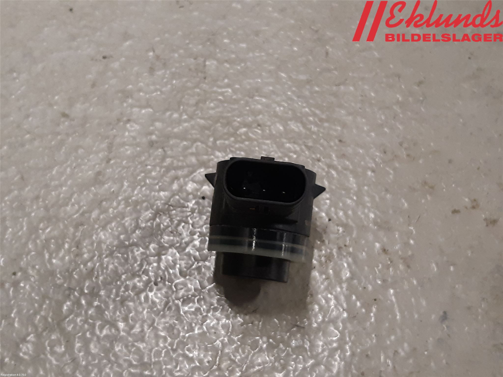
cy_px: 188
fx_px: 378
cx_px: 252
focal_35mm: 26
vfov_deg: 53.1
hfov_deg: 67.3
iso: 200
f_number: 1.7
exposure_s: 1/50
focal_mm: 3.93
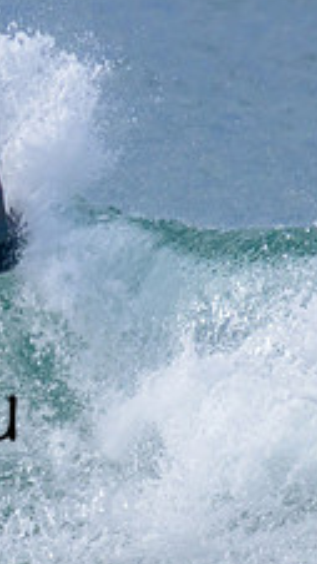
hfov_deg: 0.4
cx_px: -181
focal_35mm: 2949
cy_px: 276
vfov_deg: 0.7
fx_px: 44101
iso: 900
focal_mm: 800
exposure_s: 1/2000
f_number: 11
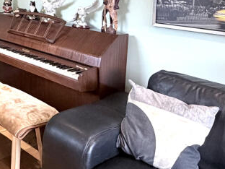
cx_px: -37
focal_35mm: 46
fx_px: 299
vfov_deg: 29.3
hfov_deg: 34.2
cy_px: -4
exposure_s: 1/50
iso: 400
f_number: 2.2
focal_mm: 2.22
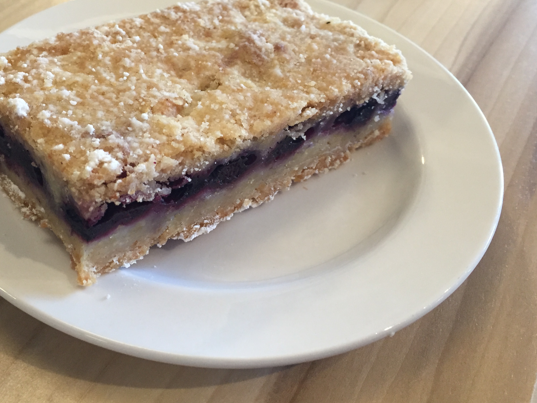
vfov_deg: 36.8
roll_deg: -3.4
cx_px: 218
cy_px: 184
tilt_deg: -44.1
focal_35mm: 39
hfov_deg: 47.6
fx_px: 605
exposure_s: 1/30
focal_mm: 4.15
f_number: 2.2
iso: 160
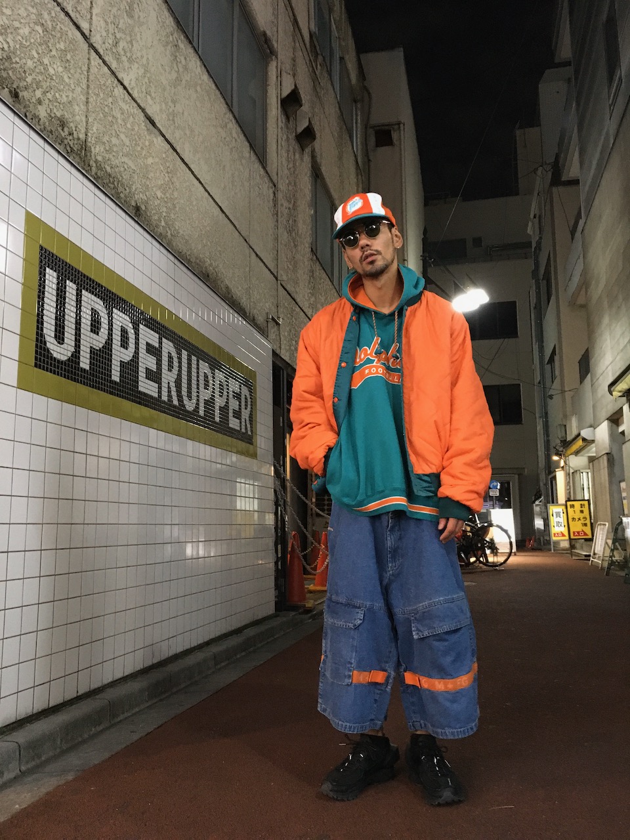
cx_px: 315
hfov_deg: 48.2
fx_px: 704
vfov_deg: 61.7
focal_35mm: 29
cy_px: 420
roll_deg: +0.4
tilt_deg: +8.5
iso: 250
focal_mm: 4.15
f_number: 2.2
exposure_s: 1/15
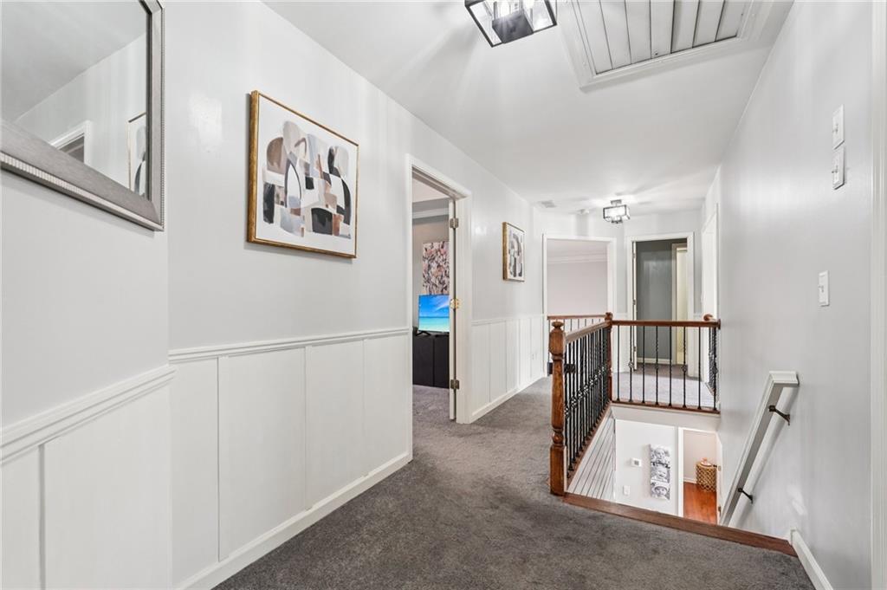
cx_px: 444
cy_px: 295
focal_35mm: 16
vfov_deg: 73.7
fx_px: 394
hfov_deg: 96.8
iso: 800
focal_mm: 16
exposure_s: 1/15
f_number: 8
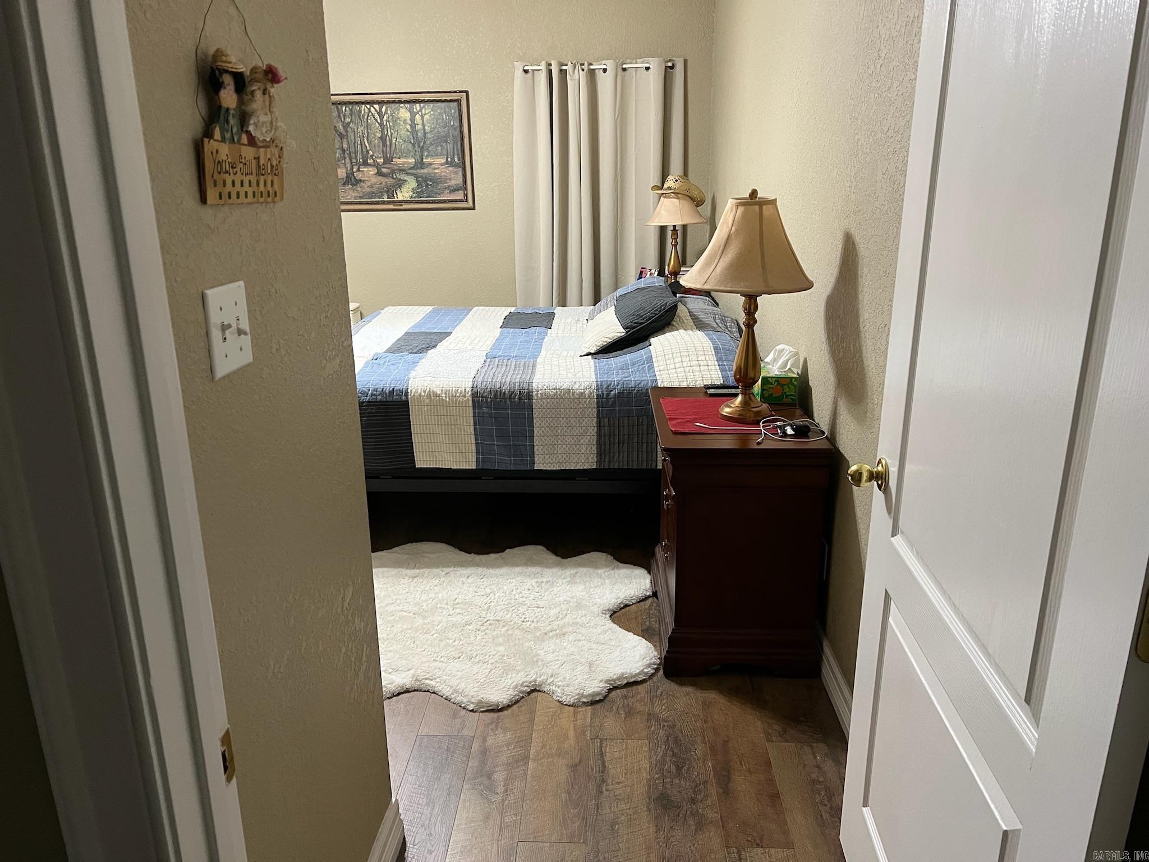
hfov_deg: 67.3
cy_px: 431
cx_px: 574
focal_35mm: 26
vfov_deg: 53.1
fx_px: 863
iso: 320
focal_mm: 5.7
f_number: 1.5
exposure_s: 1/60
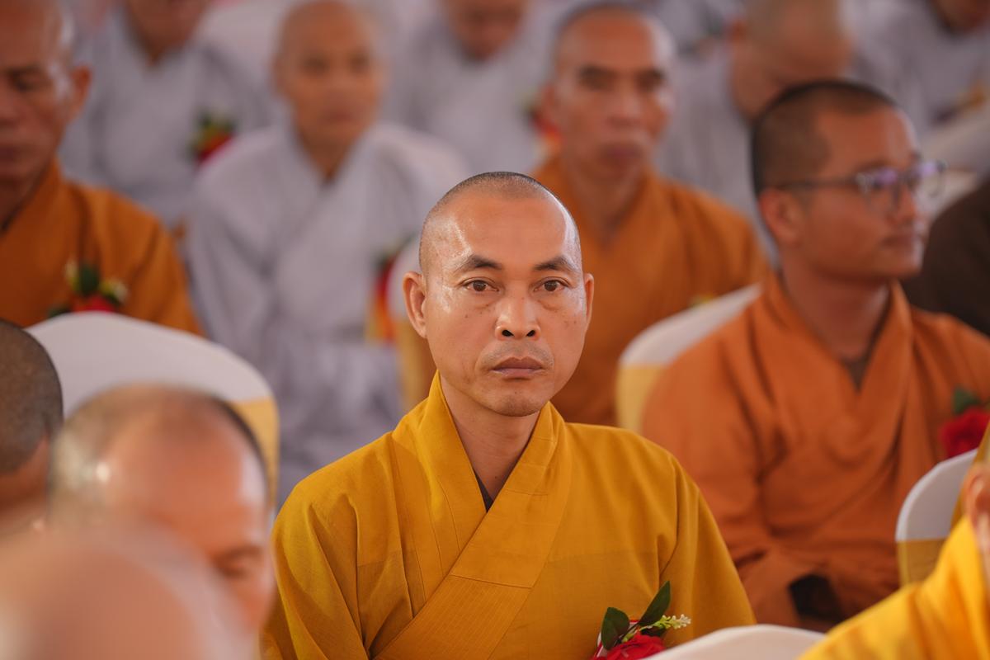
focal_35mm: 200
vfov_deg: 6.9
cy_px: 330
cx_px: 495
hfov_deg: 10.3
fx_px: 5500
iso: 640
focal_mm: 200
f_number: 2.8
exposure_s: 1/160
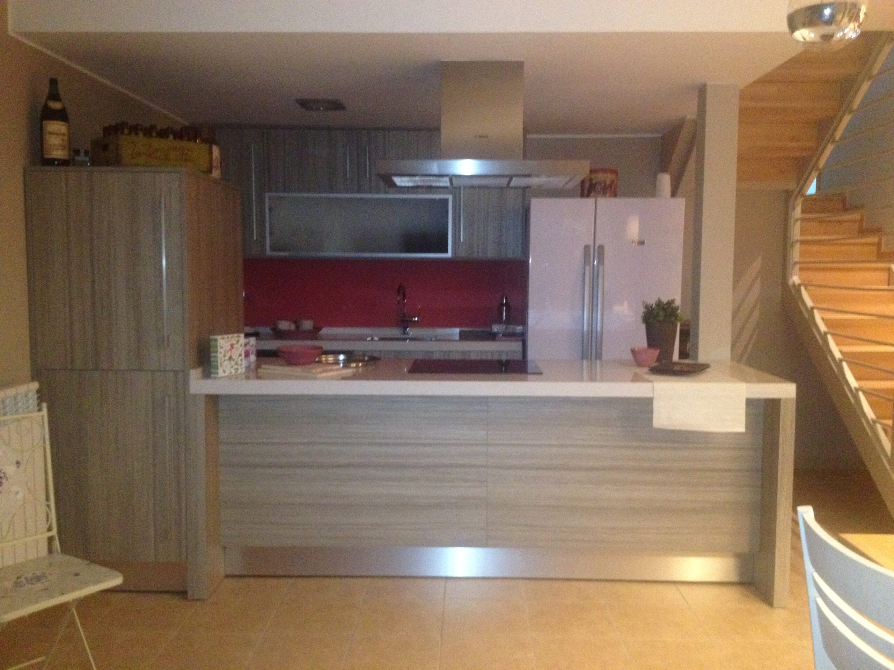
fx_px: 904
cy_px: 335
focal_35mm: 35
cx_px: 447
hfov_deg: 52.6
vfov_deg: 40.7
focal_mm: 4.28
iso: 500
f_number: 2.4
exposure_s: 1/16
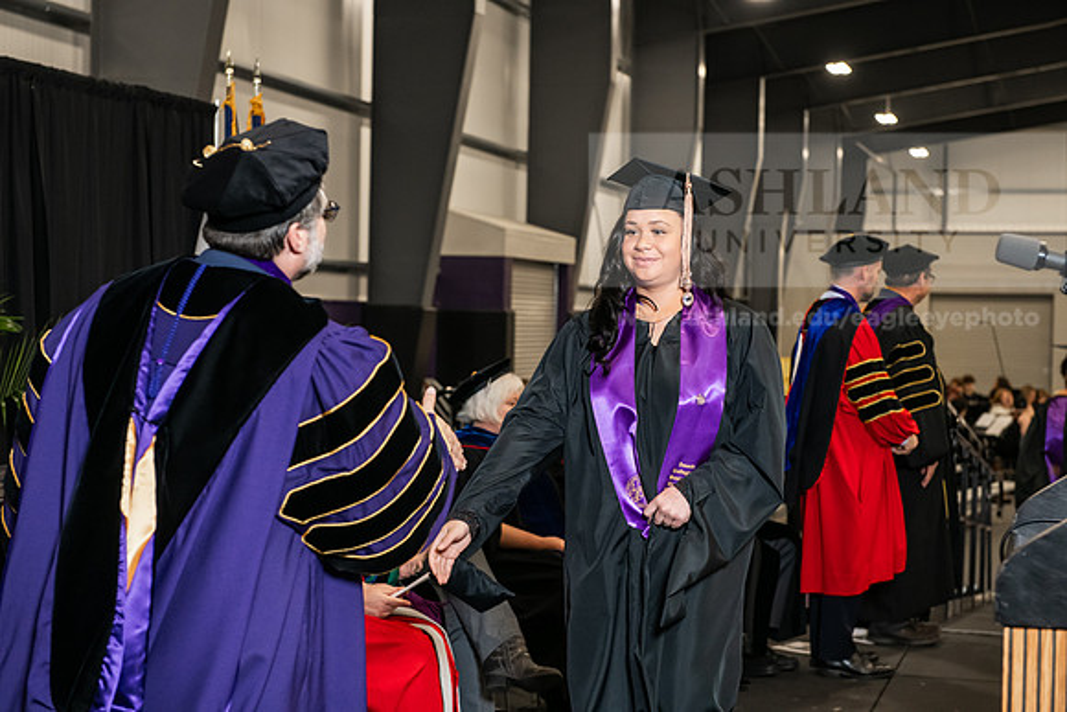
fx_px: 2075
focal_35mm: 70
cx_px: 534
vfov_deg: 19.5
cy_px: 356
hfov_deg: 28.8
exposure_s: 1/200
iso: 2000
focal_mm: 70
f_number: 5
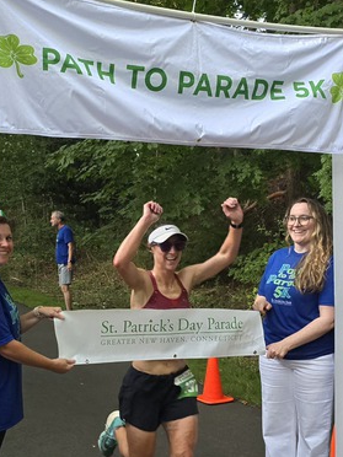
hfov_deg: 41.8
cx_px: 163
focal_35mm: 34
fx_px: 449
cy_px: 318
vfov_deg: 52.5
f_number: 1.7
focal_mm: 6.3
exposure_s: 1/120
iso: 200
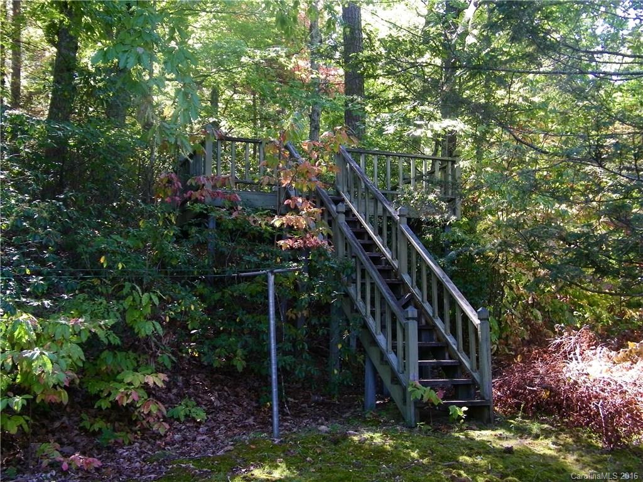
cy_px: 241
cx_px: 322
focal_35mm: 44
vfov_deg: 32.9
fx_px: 817
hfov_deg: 42.9
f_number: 3.9
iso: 125
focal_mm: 7.9
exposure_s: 1/50
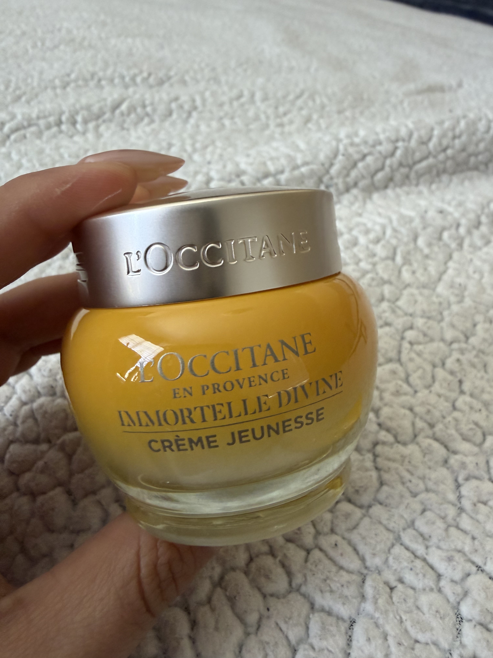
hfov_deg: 56.8
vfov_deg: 71.6
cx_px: 246
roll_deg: -7.5
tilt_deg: -35.7
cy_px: 329
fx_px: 456
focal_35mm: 24
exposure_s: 1/89
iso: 320
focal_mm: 2.22
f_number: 2.2
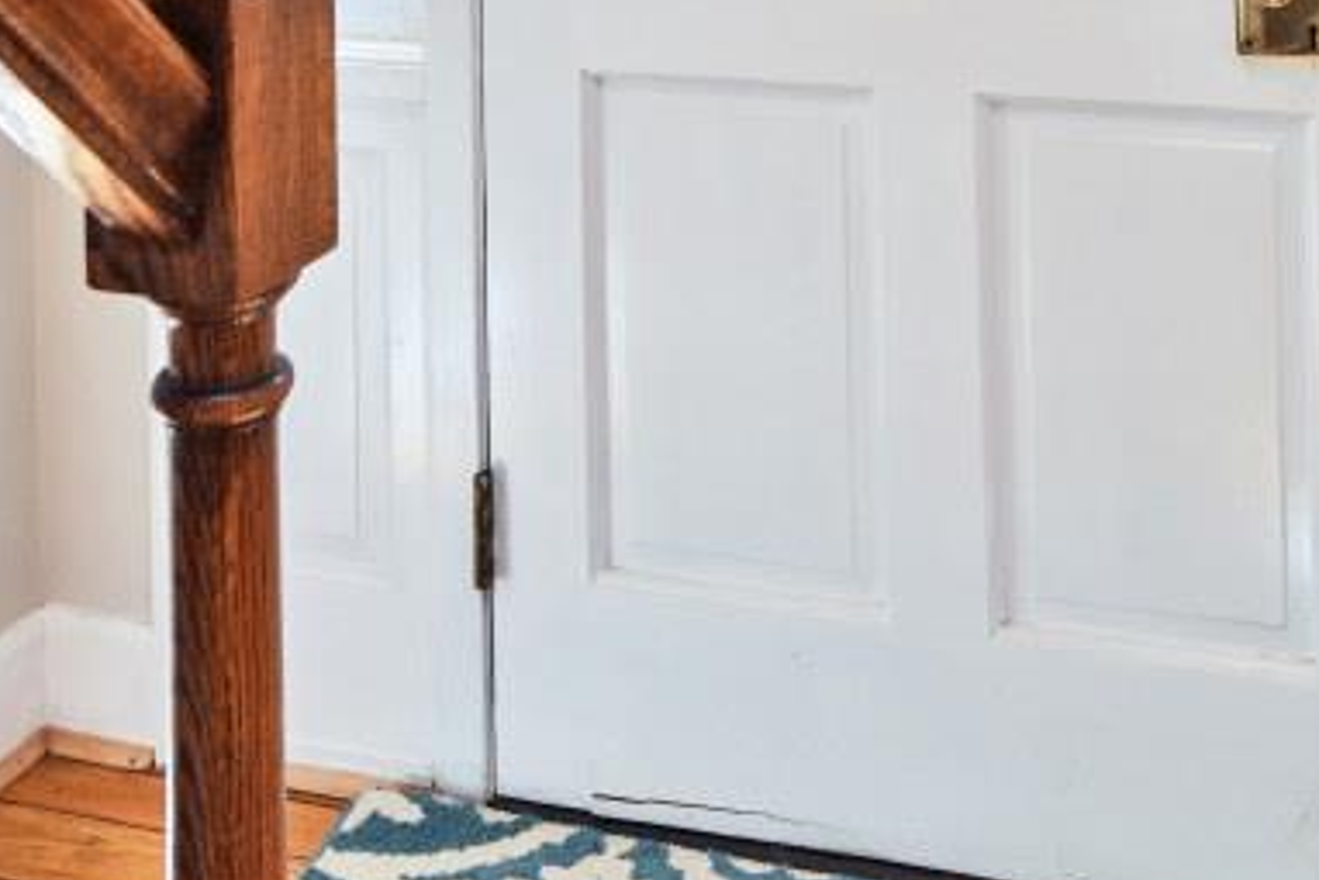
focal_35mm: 55
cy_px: -442
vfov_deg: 20.9
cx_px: 922
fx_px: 2016
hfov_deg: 35.7
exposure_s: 1/60
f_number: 4
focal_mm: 14
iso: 200
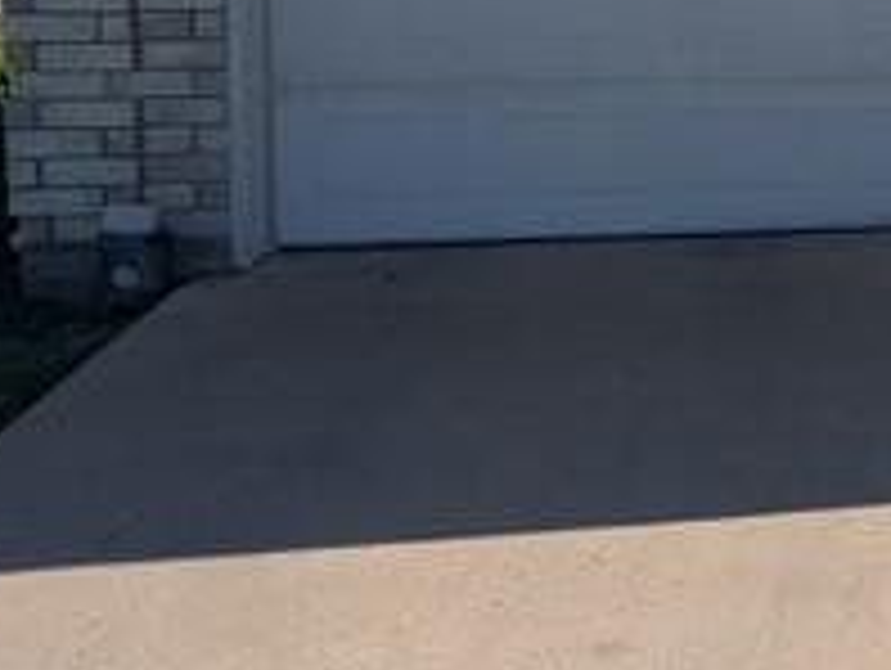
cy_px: 0
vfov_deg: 22.8
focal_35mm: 62
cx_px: 1217
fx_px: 1598
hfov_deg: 25.8
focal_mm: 2.02
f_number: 1.7
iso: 51
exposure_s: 1/4082
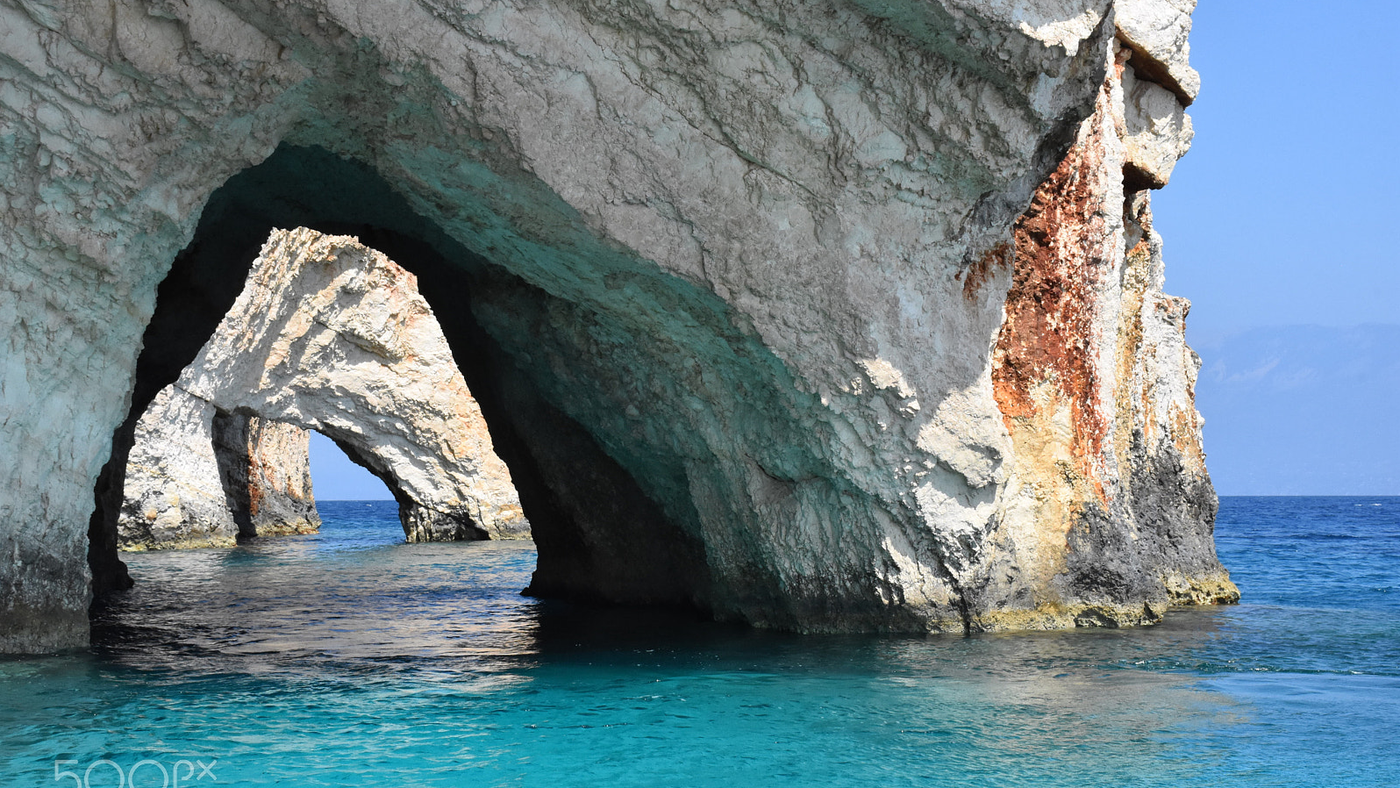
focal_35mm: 63
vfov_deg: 19.1
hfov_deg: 33.3
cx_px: 701
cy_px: 427
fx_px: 2339
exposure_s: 1/1000
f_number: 16
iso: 1600
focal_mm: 40
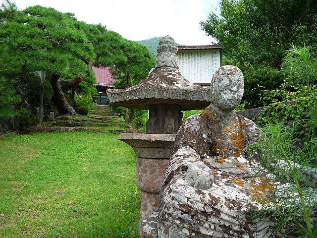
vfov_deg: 46.8
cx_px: 158
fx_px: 275
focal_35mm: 30
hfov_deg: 60.0
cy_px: 119
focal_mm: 5.2
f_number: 4
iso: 100
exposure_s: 1/320
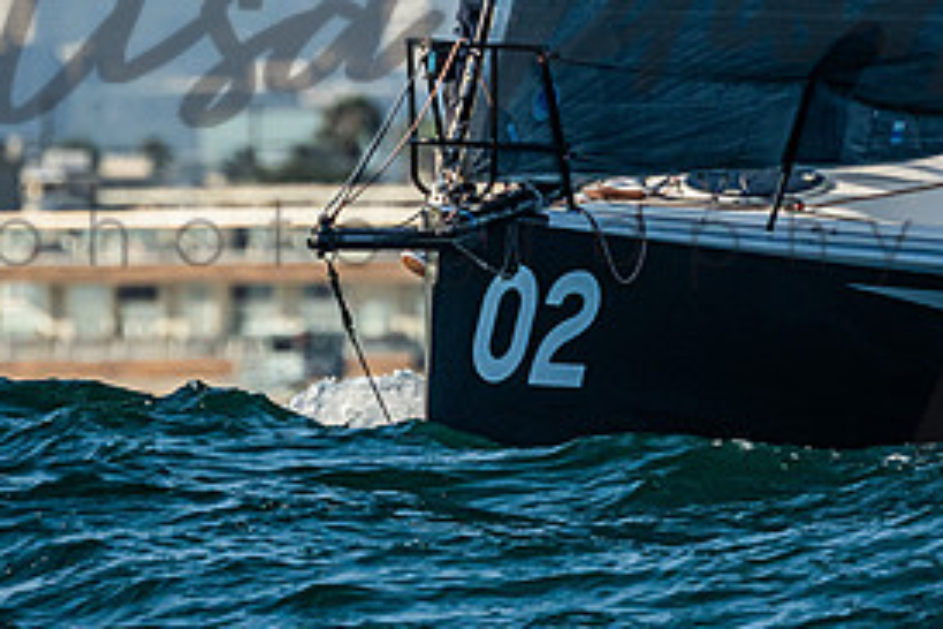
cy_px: 26
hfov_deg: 1.8
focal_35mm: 1152
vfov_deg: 1.2
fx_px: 30174
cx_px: 427
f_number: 5.6
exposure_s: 1/6400
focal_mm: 400
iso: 400
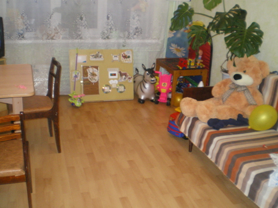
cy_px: 104
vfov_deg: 37.8
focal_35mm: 38
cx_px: 139
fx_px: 305
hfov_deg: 49.0
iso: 400
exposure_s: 1/30
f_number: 3.1
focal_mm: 6.3
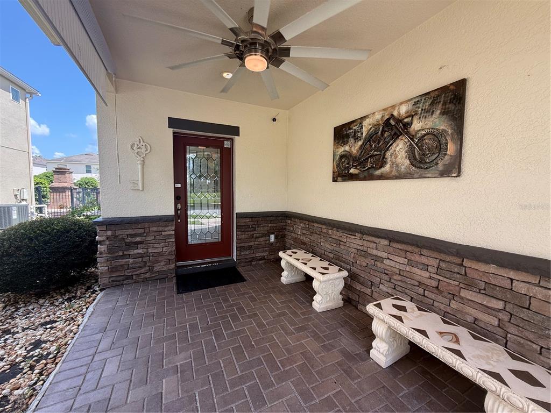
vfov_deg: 85.7
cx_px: 276
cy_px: 206
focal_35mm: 14
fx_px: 223
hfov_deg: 102.1
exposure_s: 1/233
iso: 50
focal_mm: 2.22
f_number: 2.2
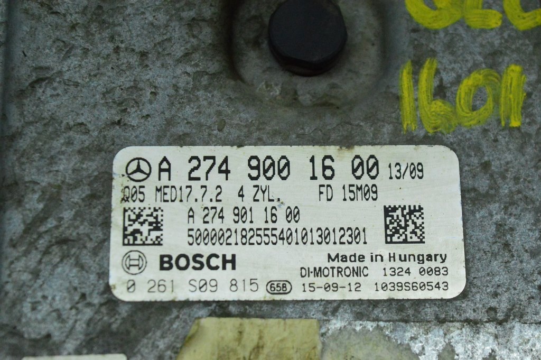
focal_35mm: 82
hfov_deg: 24.6
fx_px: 1239
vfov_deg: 16.5
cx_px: 270
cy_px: 180
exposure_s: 1/1000
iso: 6400
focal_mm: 55
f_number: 5.6
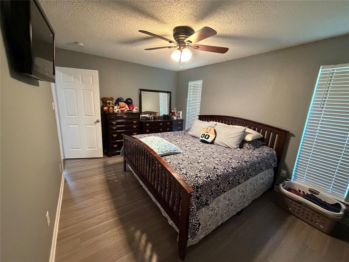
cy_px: 131
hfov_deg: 102.1
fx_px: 141
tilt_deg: -13.0
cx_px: 174
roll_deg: -3.6
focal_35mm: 14
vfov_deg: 85.7
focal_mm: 2.22
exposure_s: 1/60
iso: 1000
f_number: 2.2
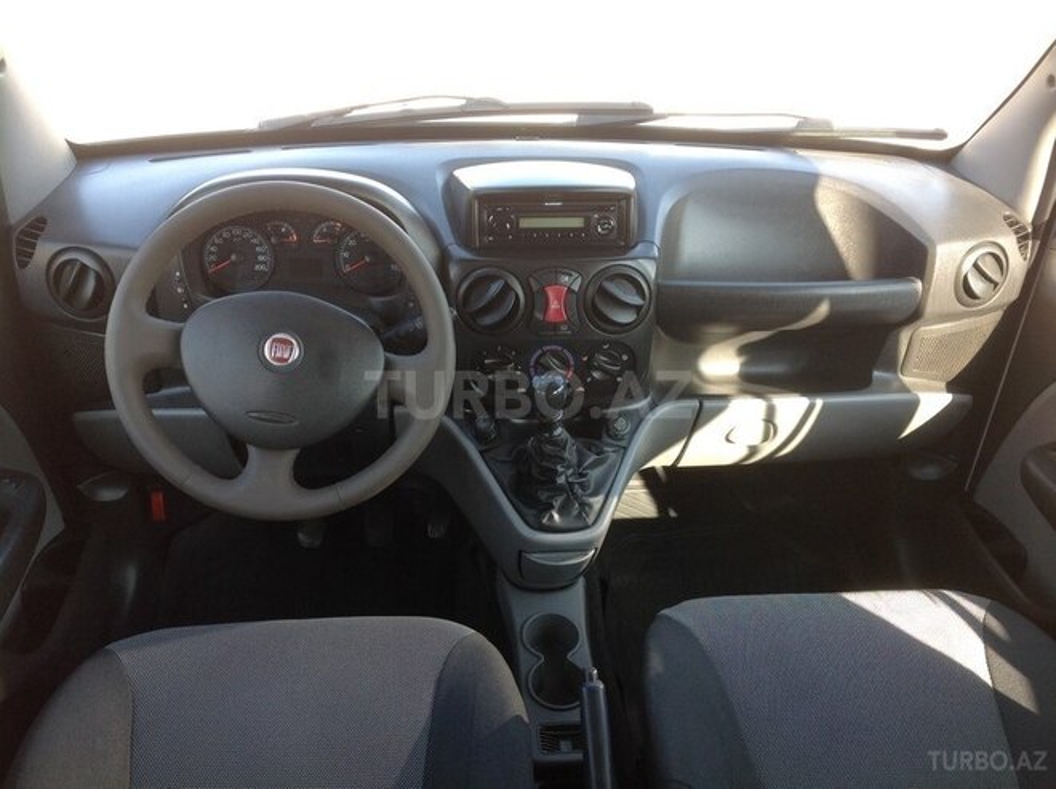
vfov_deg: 40.6
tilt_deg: -30.4
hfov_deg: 52.7
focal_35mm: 35
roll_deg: -1.8
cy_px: 394
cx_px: 528
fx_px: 1066
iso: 64
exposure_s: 1/120
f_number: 2.4
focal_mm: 4.28
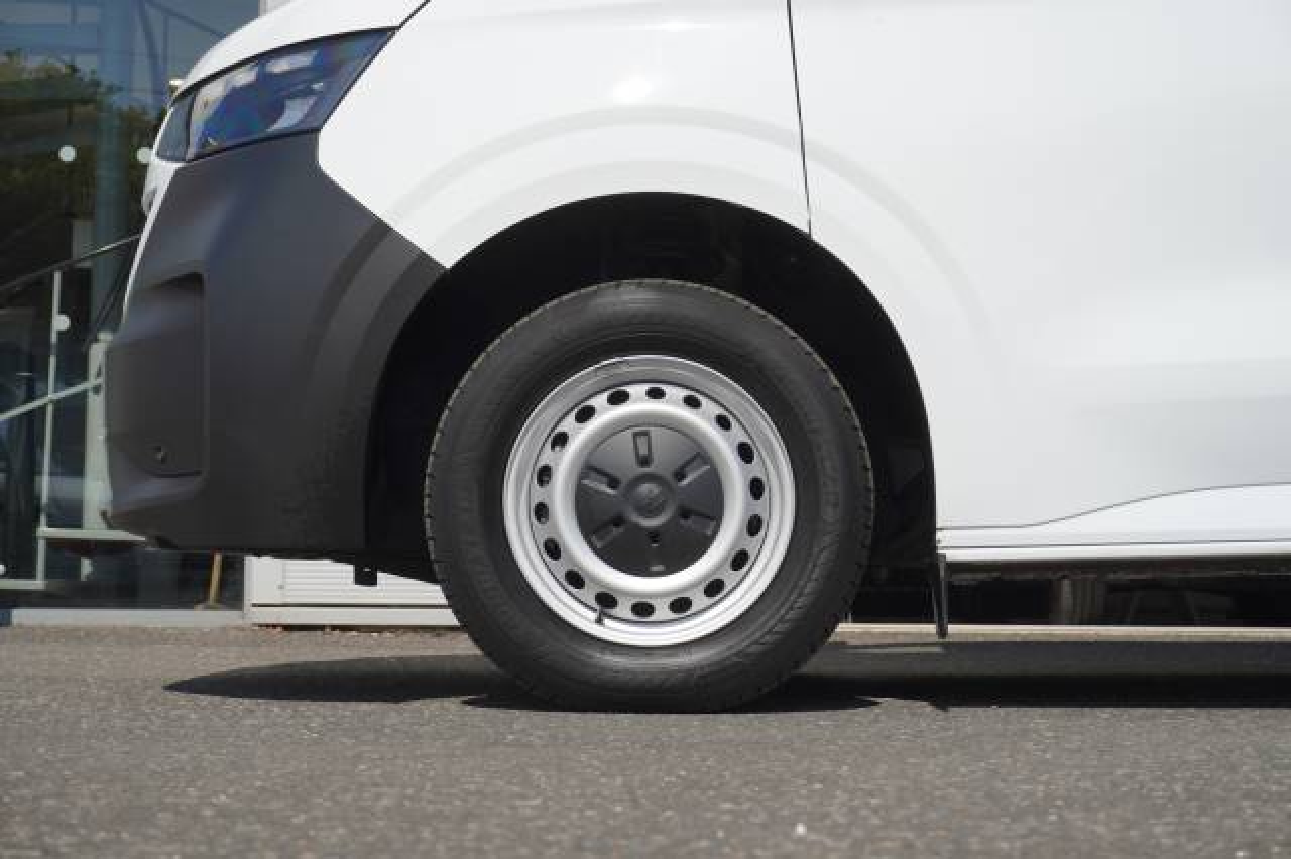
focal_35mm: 62
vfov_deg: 22.1
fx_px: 2204
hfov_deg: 32.6
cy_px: 430
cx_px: 646
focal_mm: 41
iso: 100
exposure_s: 1/400
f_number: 6.3
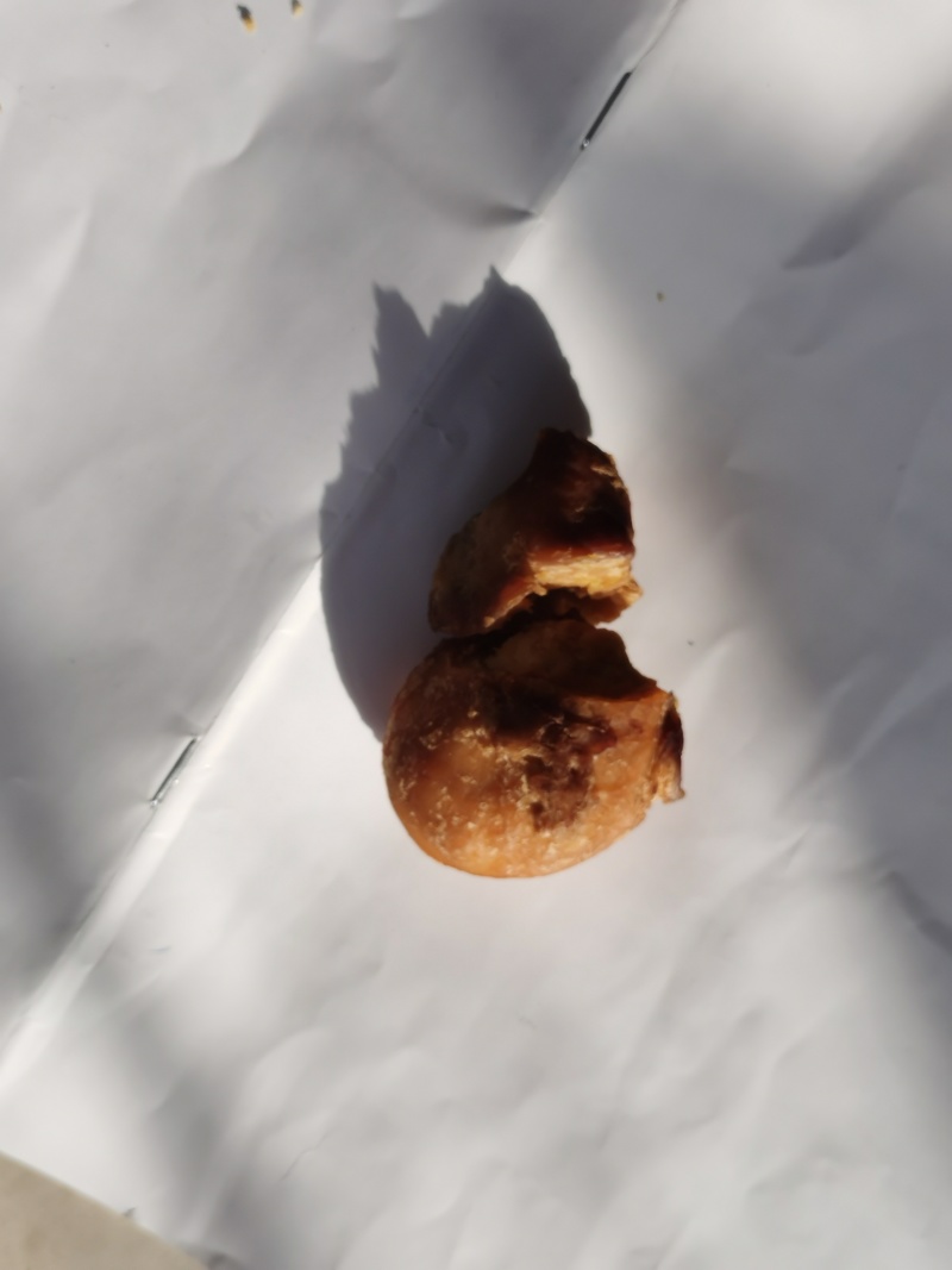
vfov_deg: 34.4
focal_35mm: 56
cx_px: 476
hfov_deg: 26.1
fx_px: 2054
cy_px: 635
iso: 50
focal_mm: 5.58
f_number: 1.8
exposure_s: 1/2049
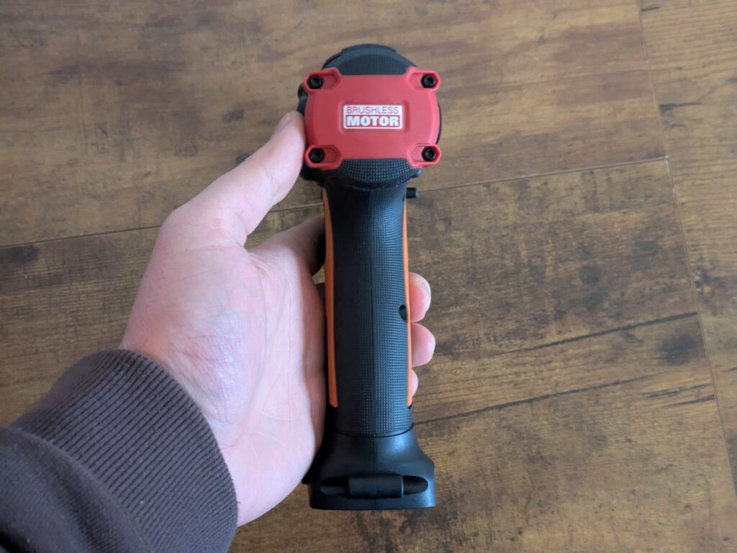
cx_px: 368
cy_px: 276
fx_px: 1086
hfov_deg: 37.5
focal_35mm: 51
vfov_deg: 28.6
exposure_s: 1/25
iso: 1067
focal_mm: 5.43
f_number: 1.89
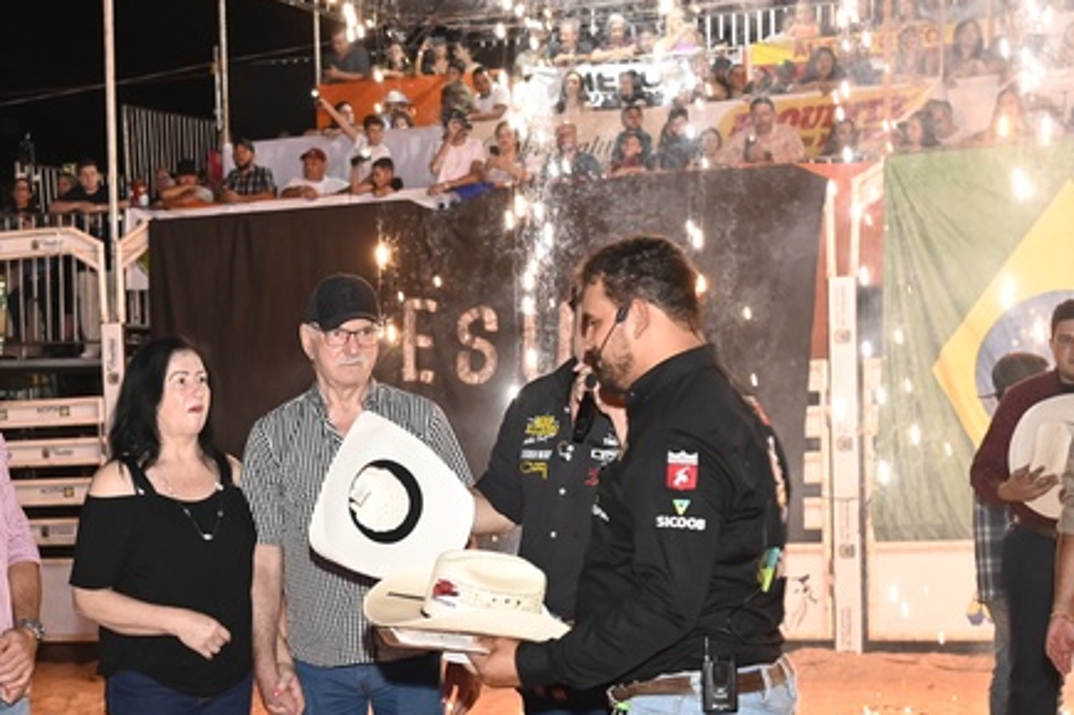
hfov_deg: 23.1
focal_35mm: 87
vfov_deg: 15.6
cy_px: 593
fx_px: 2594
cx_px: 260
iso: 3600
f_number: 4
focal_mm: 42
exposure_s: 1/60
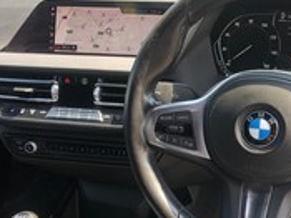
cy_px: 161
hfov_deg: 33.9
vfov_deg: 25.8
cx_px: 205
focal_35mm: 56
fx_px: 470
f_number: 1.8
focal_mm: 4
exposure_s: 1/120
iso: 50
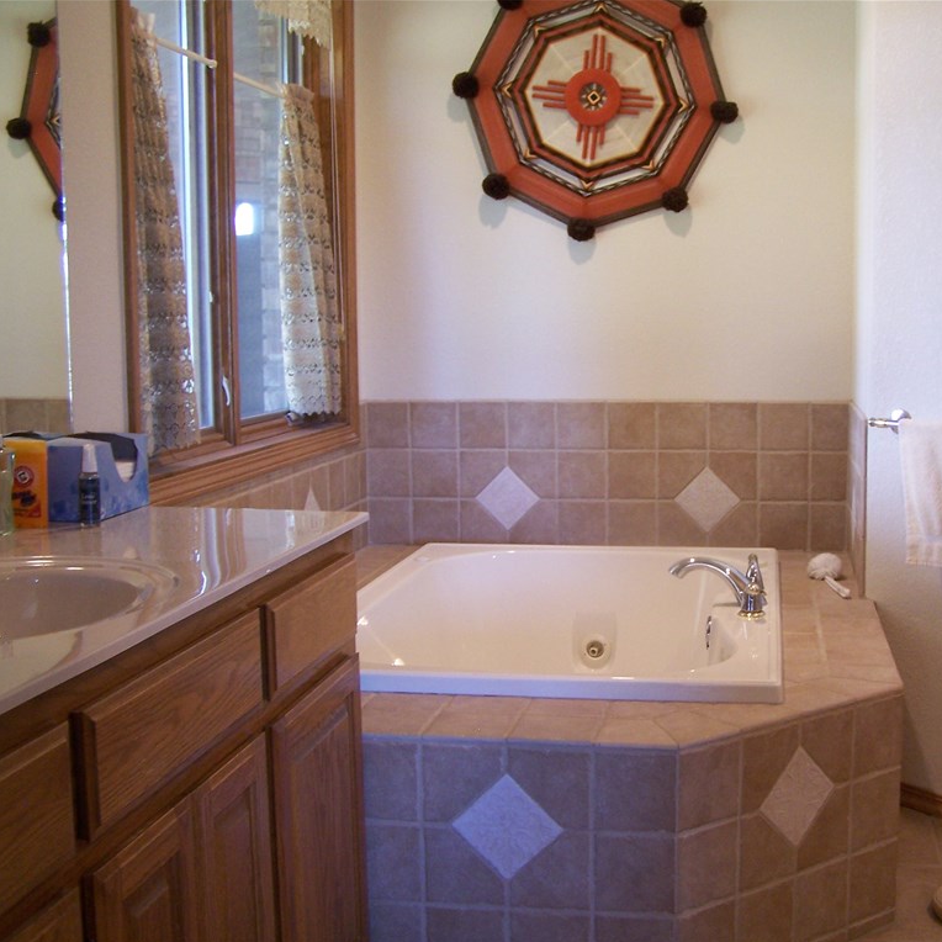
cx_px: 610
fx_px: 1385
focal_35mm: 45
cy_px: 472
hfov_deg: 37.2
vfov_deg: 37.6
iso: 140
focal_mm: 6.3
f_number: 2.8
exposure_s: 1/15
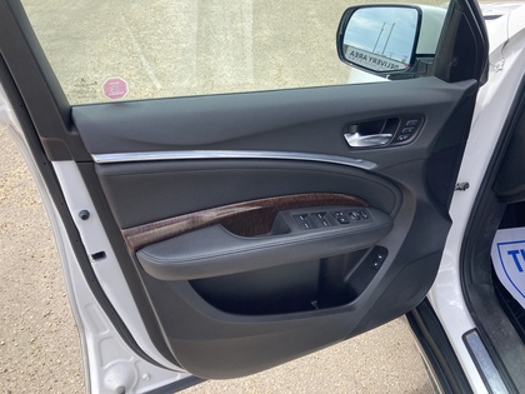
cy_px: 197
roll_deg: -2.2
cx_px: 262
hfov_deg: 63.4
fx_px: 425
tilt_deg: -34.2
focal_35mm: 28
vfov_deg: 49.7
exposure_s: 1/546
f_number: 1.8
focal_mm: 3.99
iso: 20
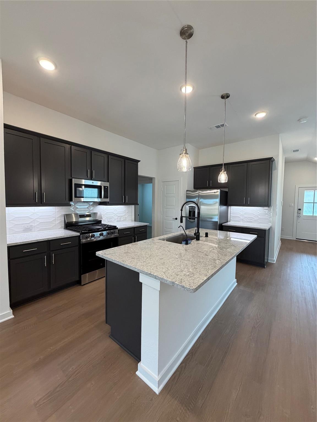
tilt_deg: -3.3
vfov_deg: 102.1
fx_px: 171
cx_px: 158
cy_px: 211
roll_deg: -1.5
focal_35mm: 14
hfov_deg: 85.7
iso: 250
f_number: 2.2
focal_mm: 2.22
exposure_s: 1/120
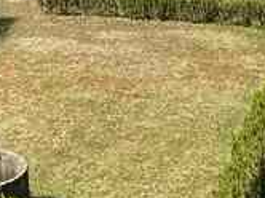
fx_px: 1437
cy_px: -380
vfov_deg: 7.1
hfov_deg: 10.5
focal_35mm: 188
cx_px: 27
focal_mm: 5.7
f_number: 1.5
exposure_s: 1/4115
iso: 50
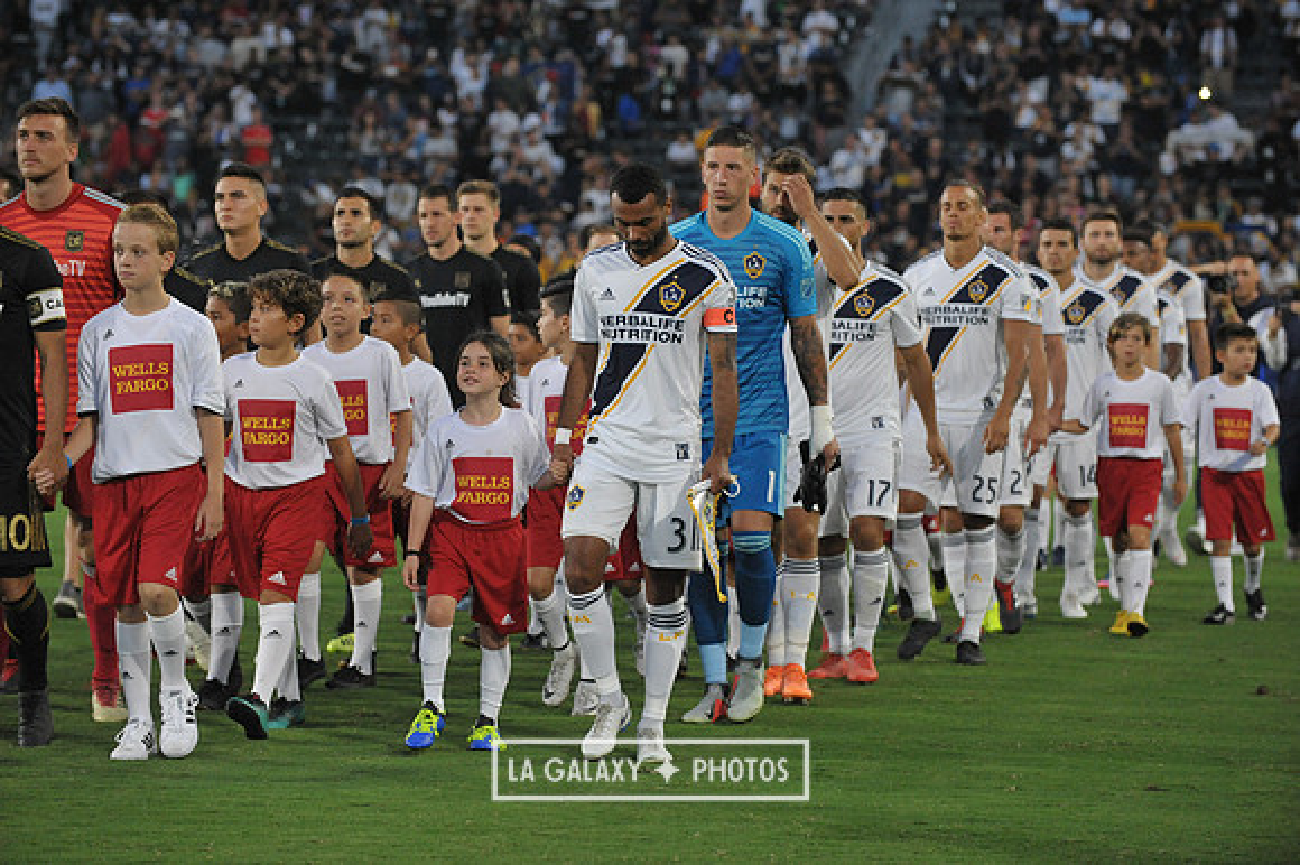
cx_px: 650
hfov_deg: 15.8
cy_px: 432
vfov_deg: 10.5
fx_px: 4692
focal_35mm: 130
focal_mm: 130
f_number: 4.5
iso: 3200
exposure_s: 1/800
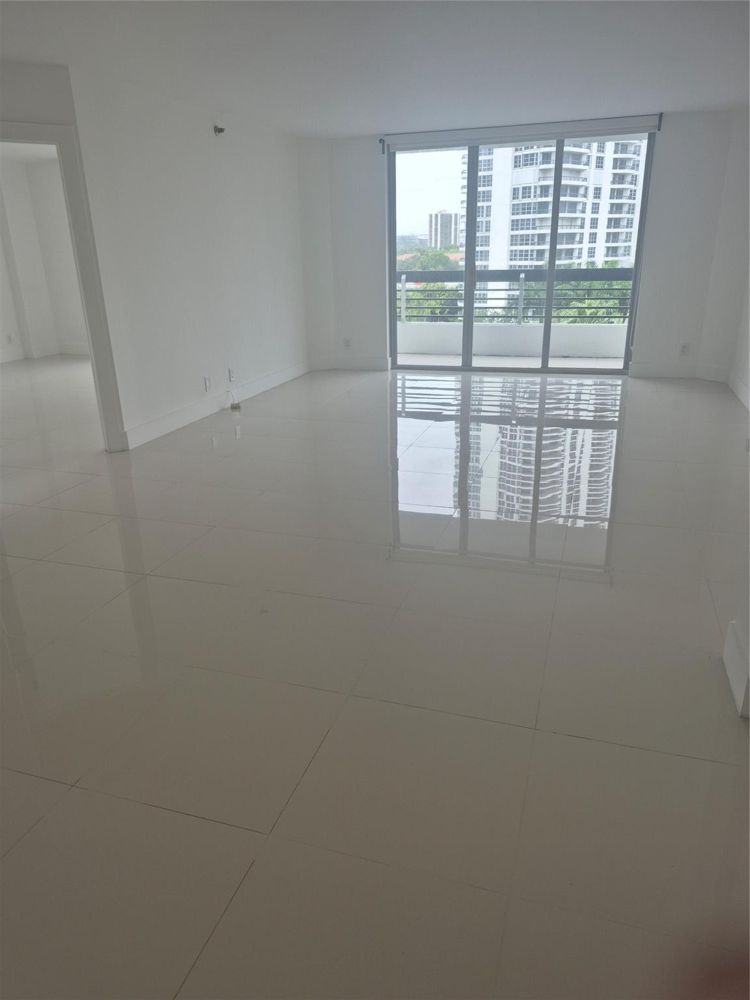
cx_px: 375
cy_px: 500
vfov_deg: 73.9
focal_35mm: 23
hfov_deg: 58.9
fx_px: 664
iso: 25
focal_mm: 5.4
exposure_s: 1/206
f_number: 1.8
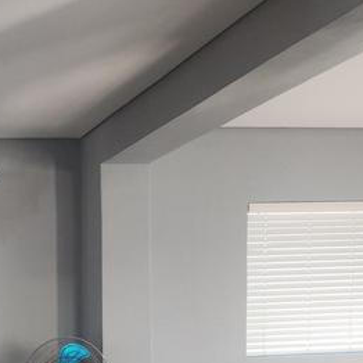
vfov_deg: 25.5
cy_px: 411
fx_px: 736
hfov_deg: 25.2
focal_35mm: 62
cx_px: -64
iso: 64
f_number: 1.8
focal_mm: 6.4
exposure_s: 1/60
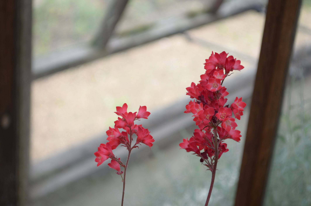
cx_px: 156
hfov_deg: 24.7
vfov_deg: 16.5
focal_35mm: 82
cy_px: 103
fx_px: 711
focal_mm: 55
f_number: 5.6
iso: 400
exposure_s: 1/200
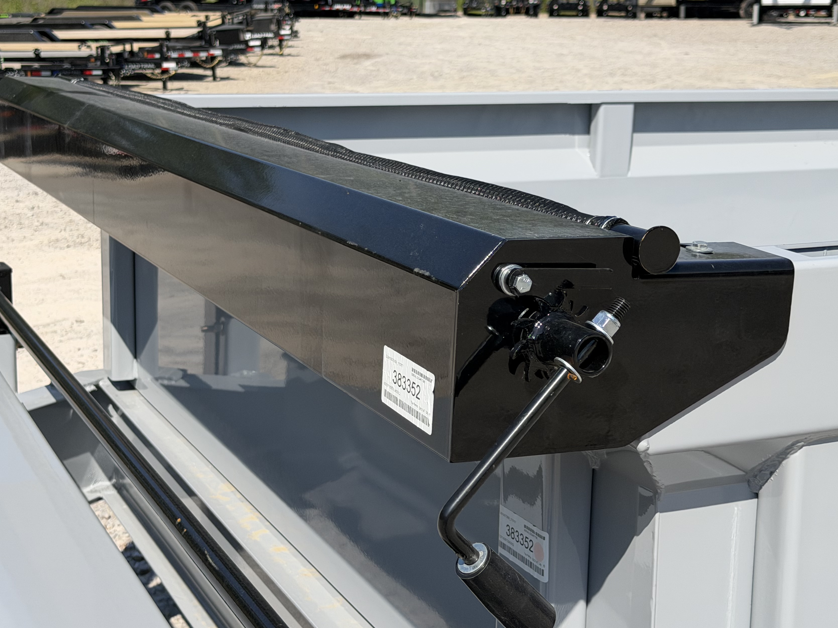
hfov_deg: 33.2
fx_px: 1404
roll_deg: +0.2
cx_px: 410
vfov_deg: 25.2
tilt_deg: -8.8
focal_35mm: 58
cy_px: 310
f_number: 1.78
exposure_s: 1/6024
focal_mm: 6.76
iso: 64
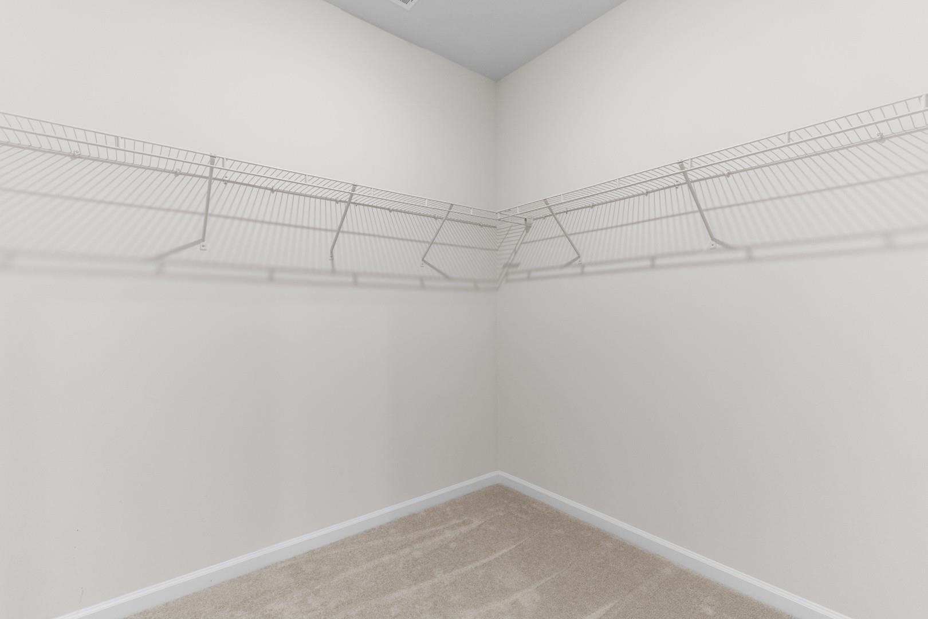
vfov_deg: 77.3
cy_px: 310
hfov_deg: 100.4
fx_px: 387
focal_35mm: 15
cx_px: 464
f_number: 4.5
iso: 100
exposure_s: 1/5
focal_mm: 10
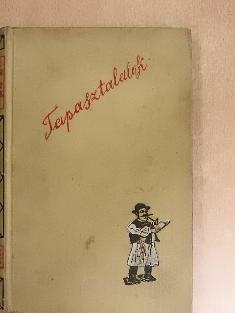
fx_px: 498
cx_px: 118
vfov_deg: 34.9
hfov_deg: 26.6
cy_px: 156
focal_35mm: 55
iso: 1600
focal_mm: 9.9
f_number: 4
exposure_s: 1/80
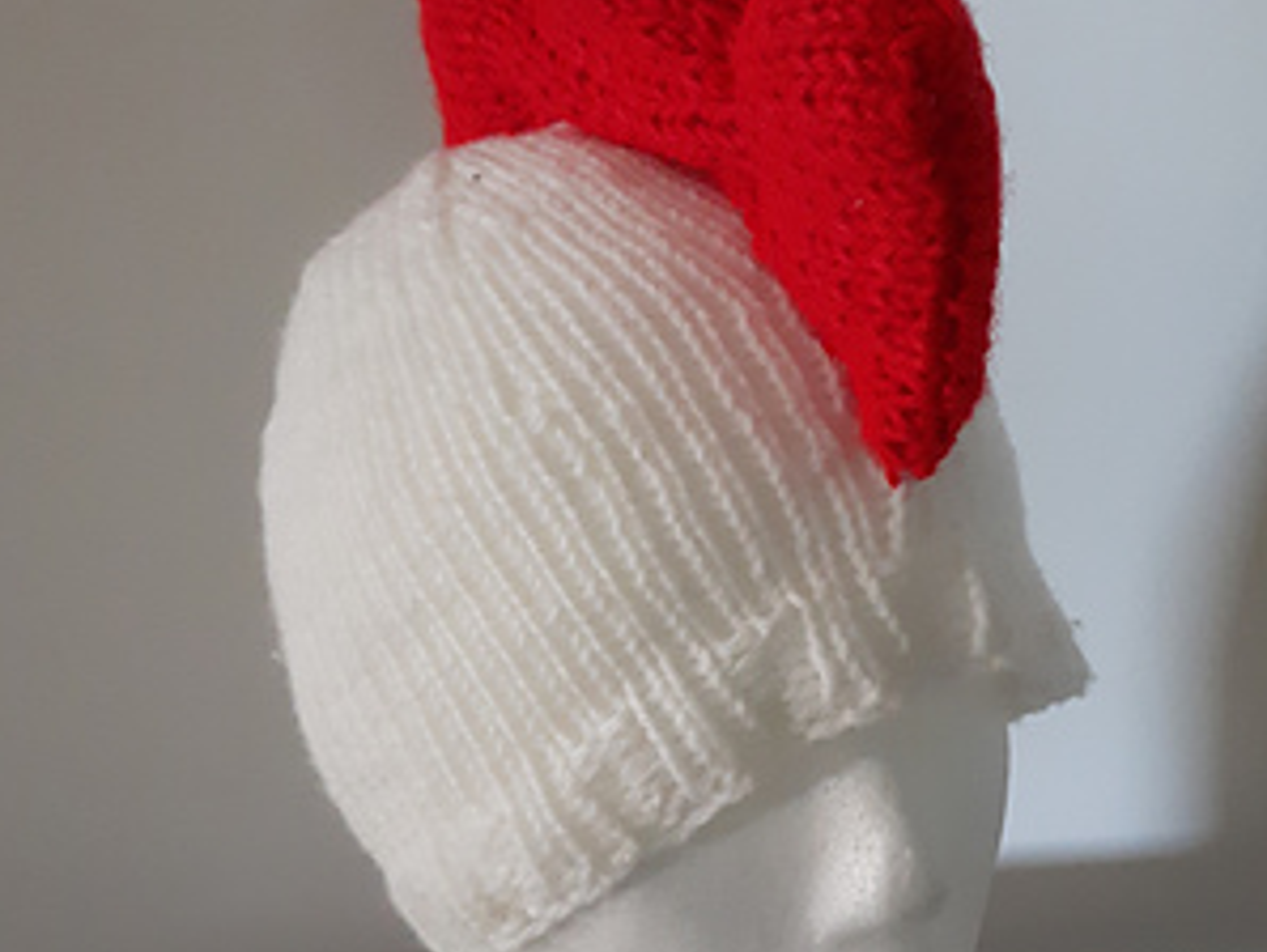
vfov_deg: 27.8
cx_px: 746
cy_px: 680
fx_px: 1905
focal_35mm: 52
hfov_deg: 36.7
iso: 400
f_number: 1.9
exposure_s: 1/17
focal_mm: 3.7
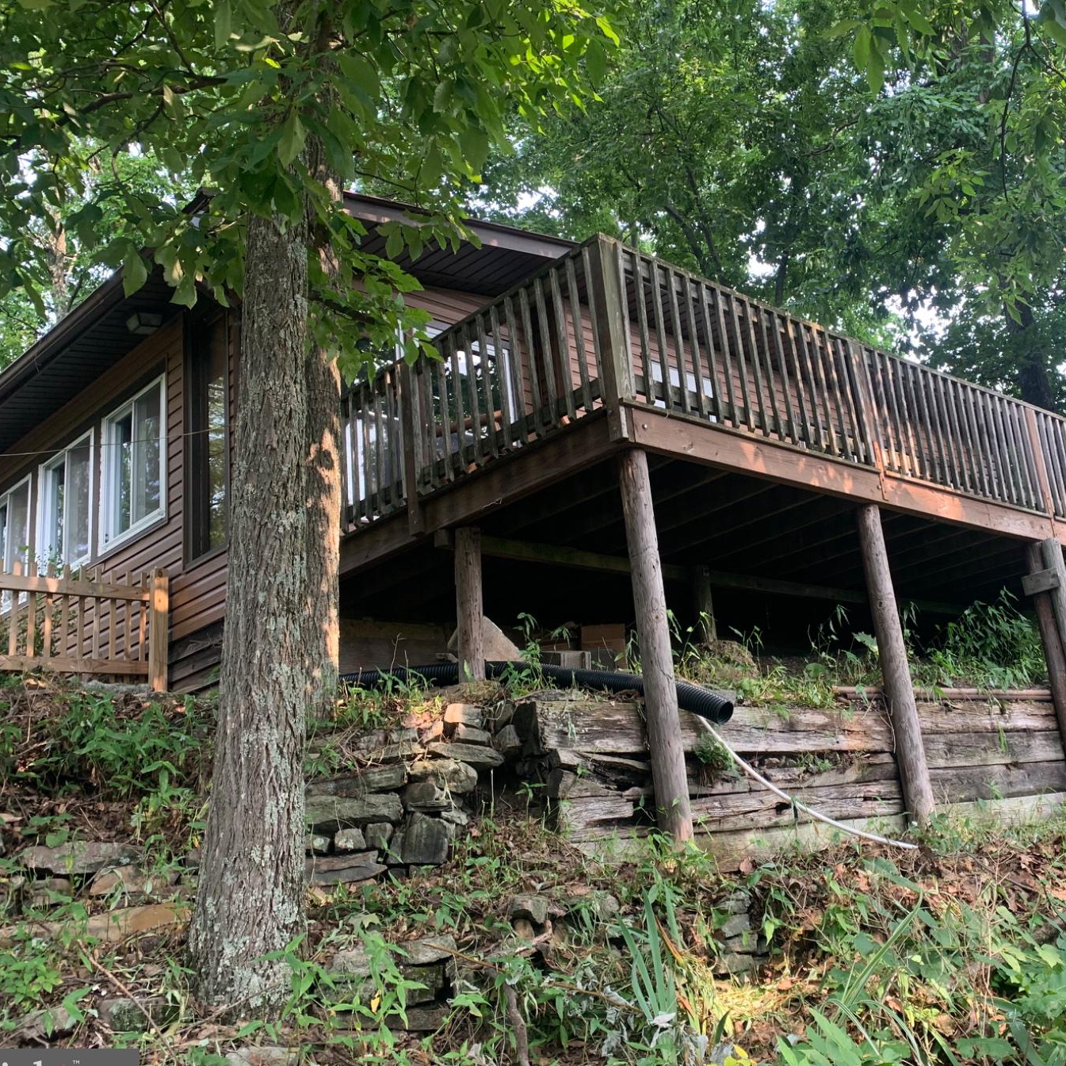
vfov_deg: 47.2
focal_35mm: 35
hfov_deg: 46.1
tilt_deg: +17.4
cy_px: 505
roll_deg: +8.3
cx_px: 753
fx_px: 1219
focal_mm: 4.25
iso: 50
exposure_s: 1/121
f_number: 1.8
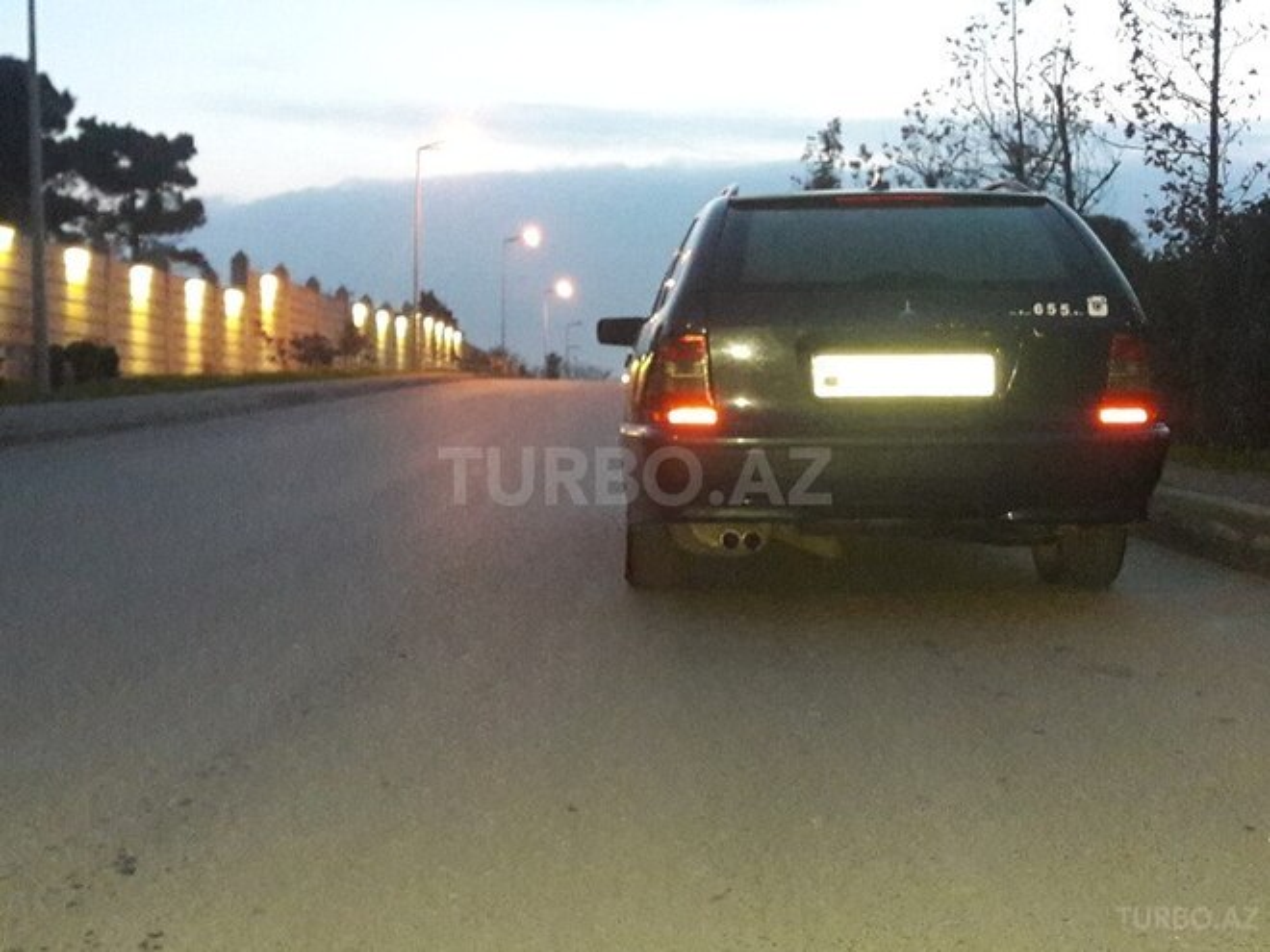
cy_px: 476
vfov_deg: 49.7
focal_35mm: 28
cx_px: 635
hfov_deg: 63.4
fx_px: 1027
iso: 640
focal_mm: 3.7
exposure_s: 1/17
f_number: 1.9
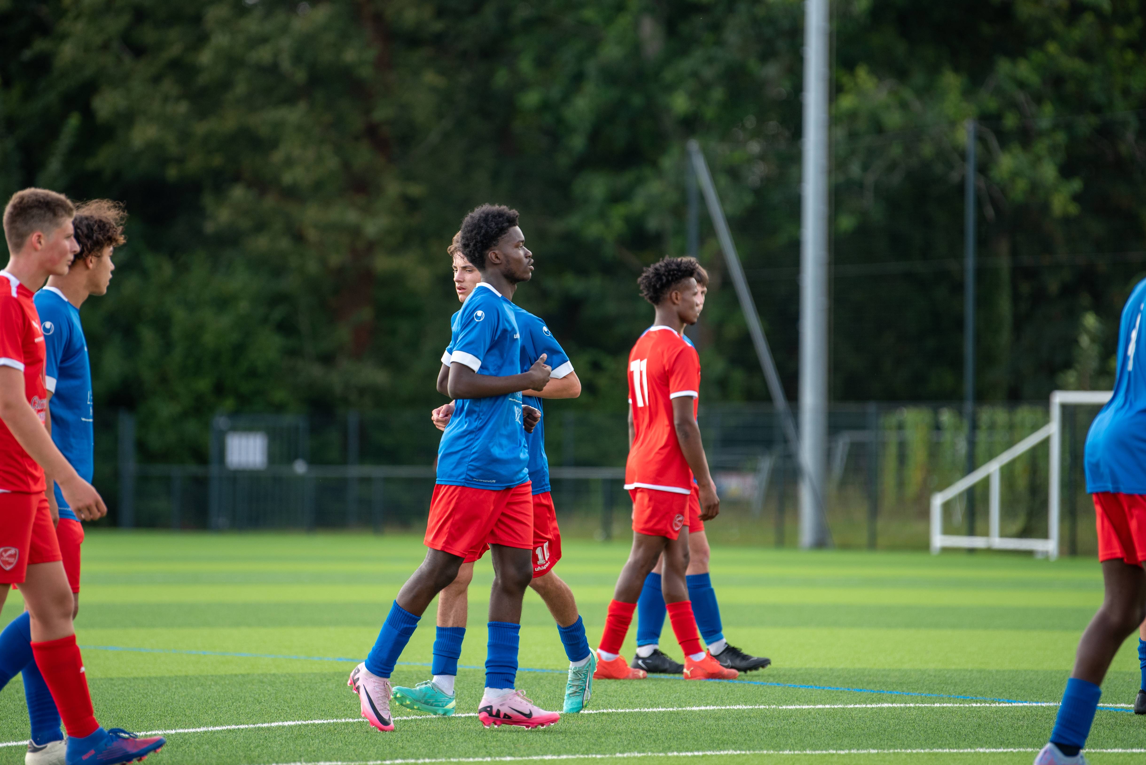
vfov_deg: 6.0
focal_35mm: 228
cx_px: 565
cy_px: 323
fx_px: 7266
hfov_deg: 9.0
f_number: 2.8
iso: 200
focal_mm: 185
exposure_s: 1/1000
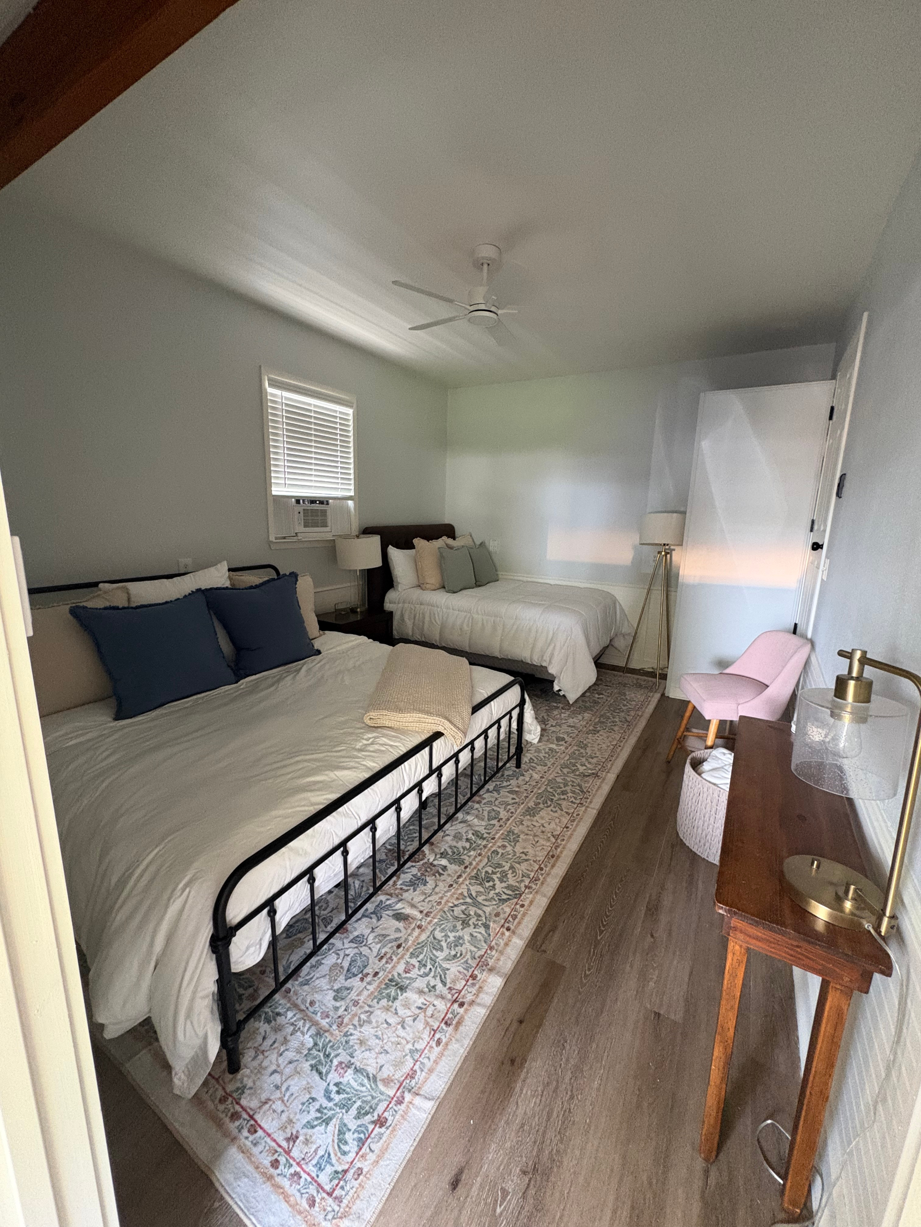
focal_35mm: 14
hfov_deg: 85.7
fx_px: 497
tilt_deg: -10.5
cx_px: 460
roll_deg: -1.7
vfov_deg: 102.1
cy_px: 614
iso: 500
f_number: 2.2
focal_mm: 2.22
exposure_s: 1/60
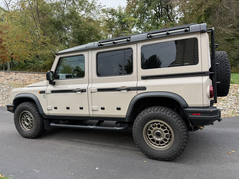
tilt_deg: -6.0
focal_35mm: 24
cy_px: 90
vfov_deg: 56.8
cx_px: 120
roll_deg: -2.2
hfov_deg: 71.6
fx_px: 166
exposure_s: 1/888
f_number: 1.78
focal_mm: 6.76
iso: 80
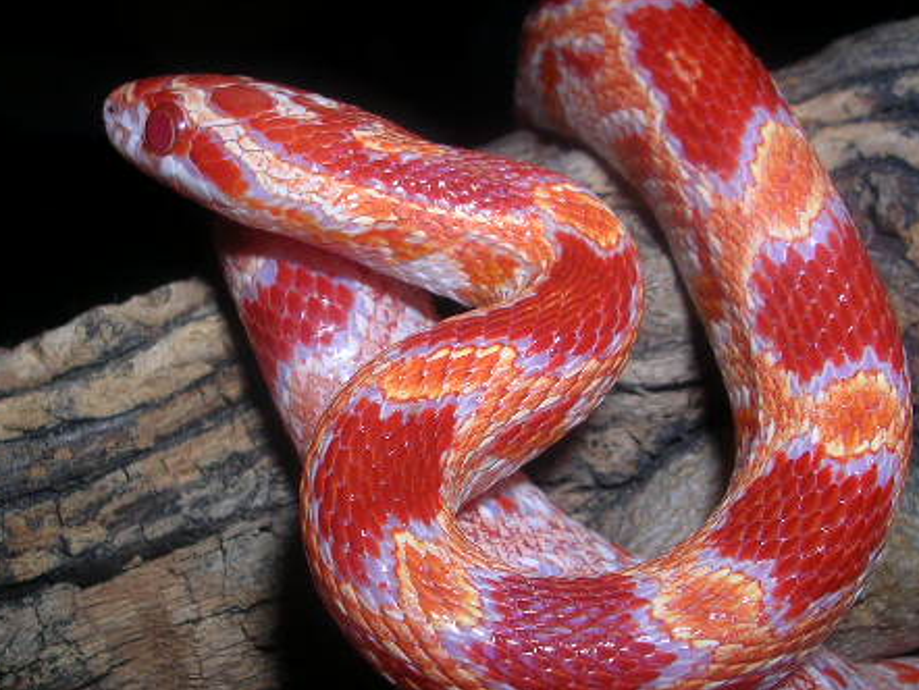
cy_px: 393
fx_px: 1461
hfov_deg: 34.9
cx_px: 472
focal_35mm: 55
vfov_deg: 26.6
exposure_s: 1/60.1
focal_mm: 5.8
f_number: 5.6
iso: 50
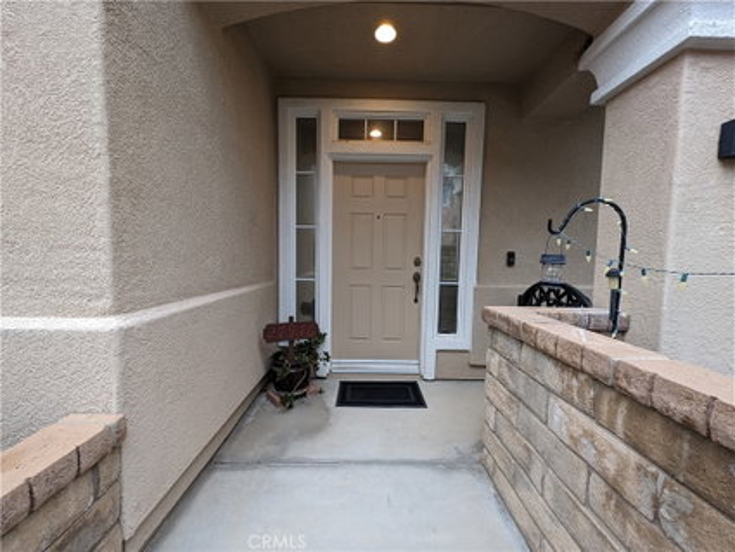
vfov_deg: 94.5
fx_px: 255
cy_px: 276
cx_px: 368
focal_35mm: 12
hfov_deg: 110.5
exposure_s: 1/40
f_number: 1.95
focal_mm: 2.23
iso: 40
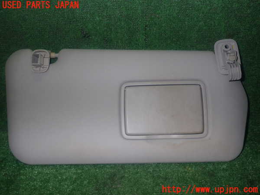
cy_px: 98
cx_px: 130
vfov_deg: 46.8
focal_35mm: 30
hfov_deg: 60.0
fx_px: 225
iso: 200
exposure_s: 1/30
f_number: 6.3
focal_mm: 5.4
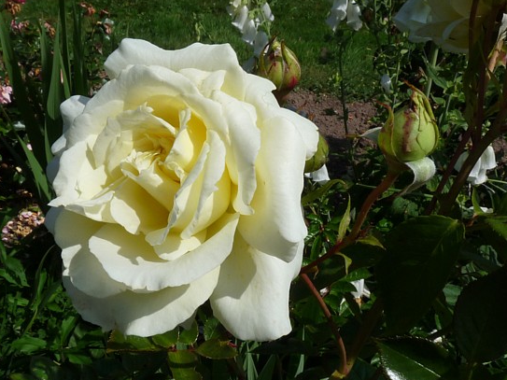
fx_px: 674
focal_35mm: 46
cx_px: 242
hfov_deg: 41.2
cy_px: 200
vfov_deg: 31.5
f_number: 8
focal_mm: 4.8
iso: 100
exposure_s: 1/500
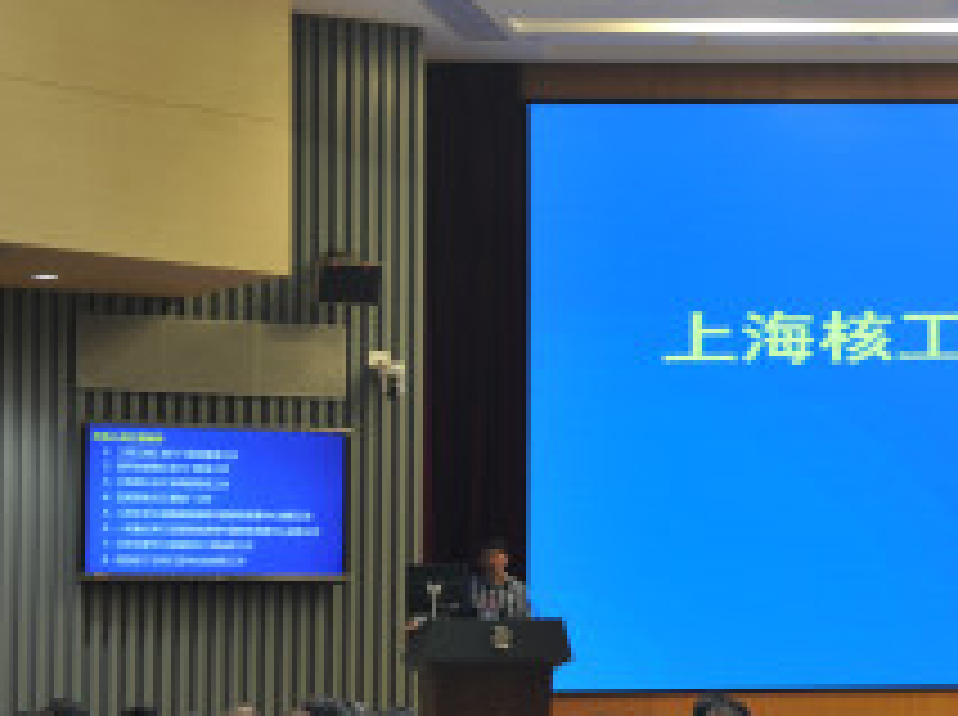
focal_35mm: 122
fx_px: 3371
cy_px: 439
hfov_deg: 15.4
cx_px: 1264
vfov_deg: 12.1
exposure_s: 1/80
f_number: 4.5
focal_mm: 45
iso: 560
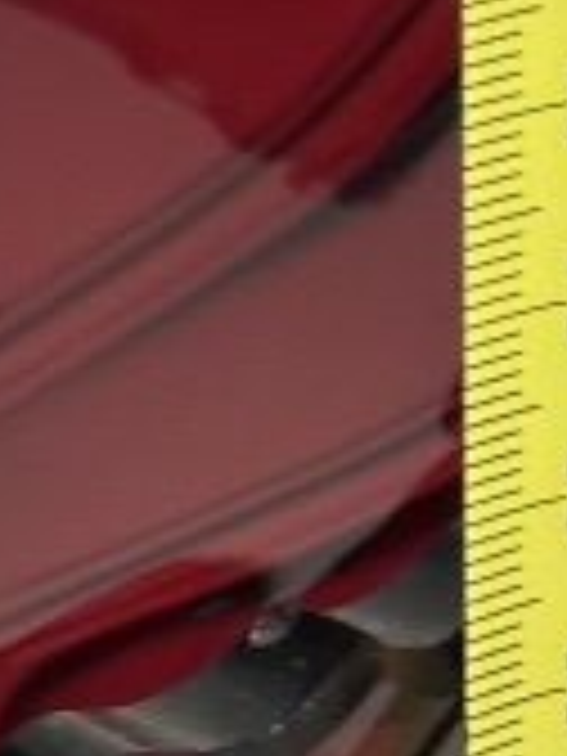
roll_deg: -2.1
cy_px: 729
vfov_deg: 5.8
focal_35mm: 343
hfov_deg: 4.3
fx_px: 7491
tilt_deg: -27.2
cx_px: 459
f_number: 1.78
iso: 125
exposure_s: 1/50
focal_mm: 6.86
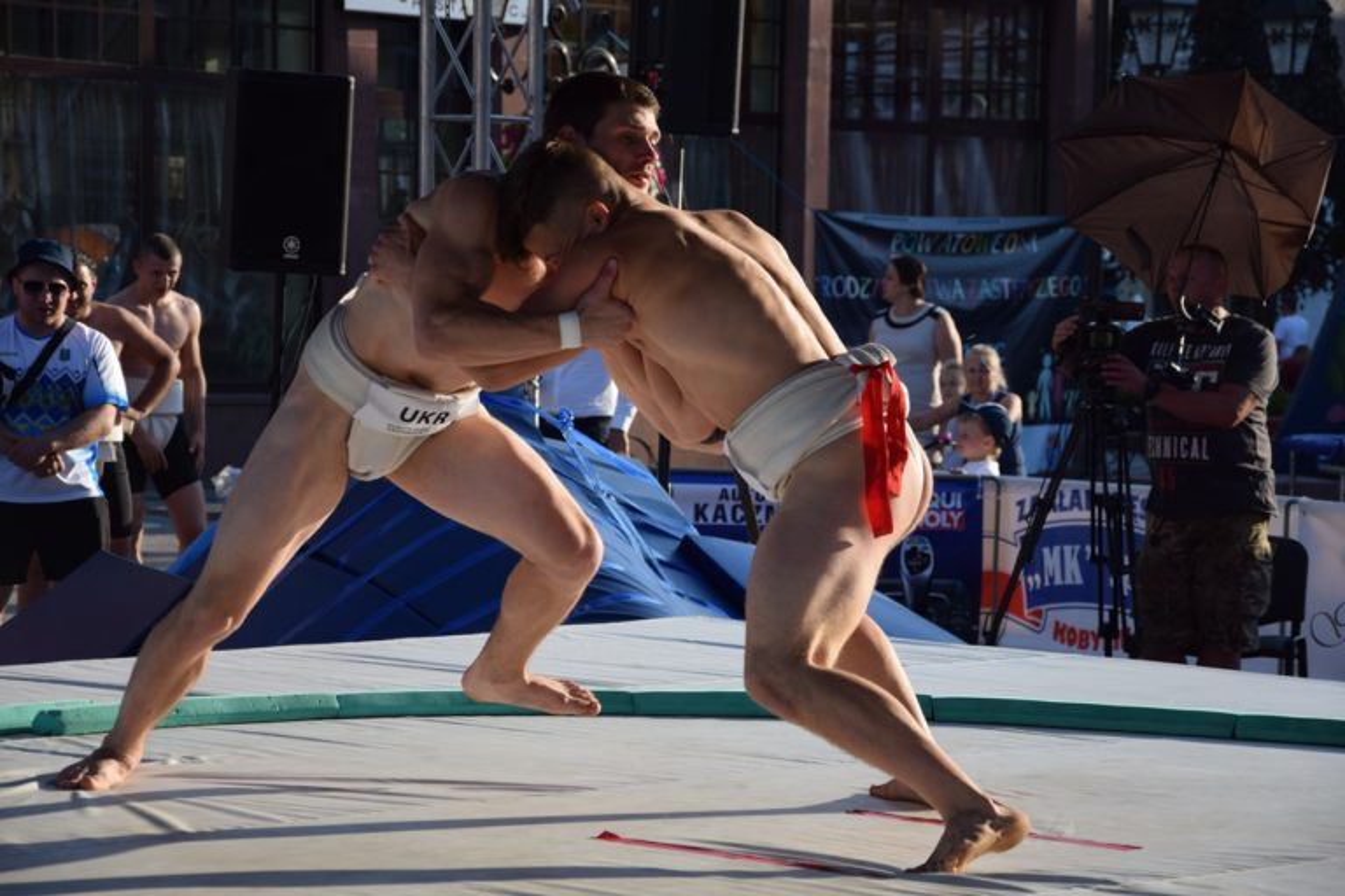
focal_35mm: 120
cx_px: 672
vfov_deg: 11.4
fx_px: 4483
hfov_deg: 17.1
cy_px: 448
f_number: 5.3
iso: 400
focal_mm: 80
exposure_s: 1/1000
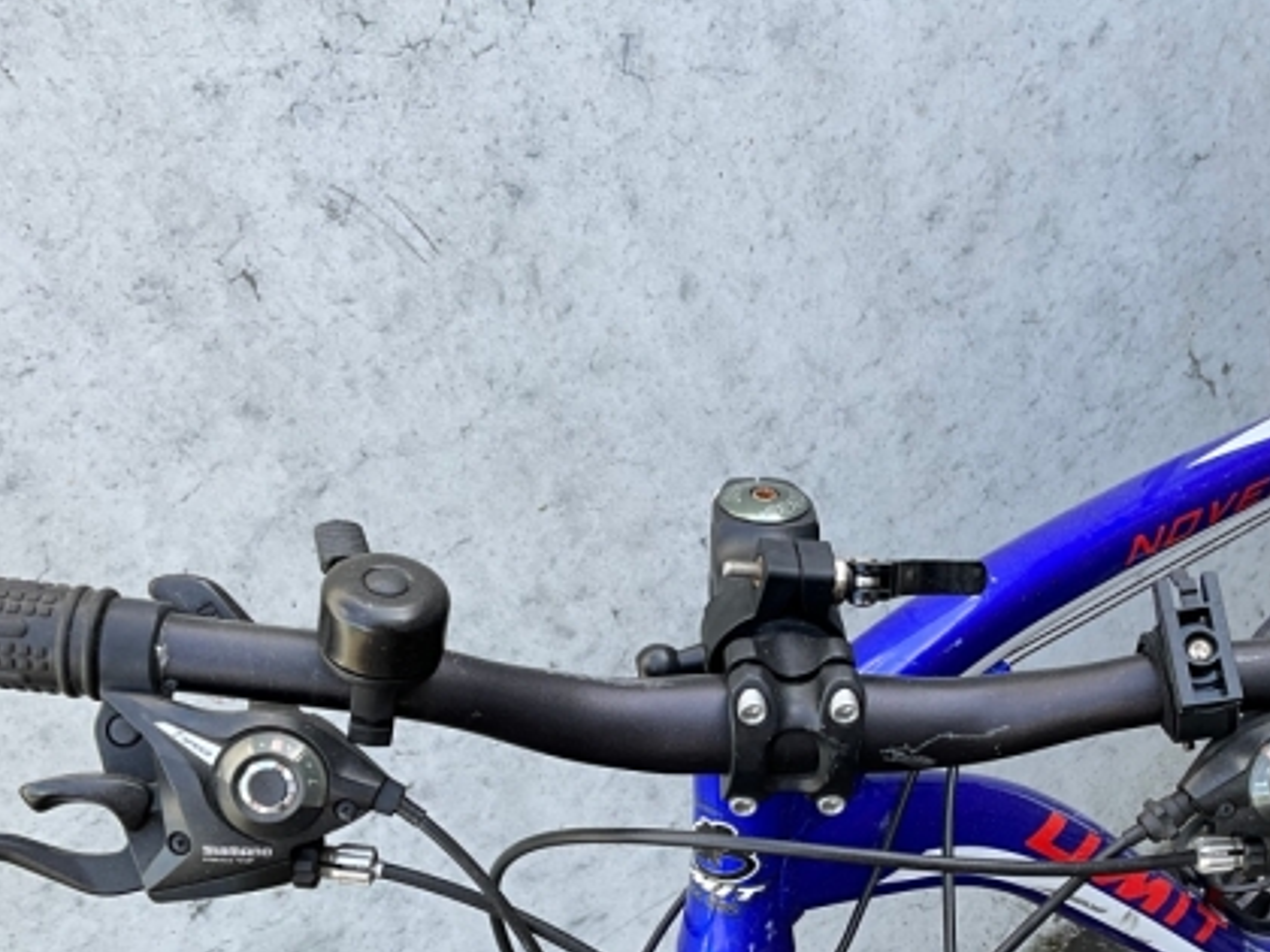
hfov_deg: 40.1
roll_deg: +21.7
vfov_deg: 30.2
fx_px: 1724
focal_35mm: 47
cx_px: 804
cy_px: 750
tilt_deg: -37.8
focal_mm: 3
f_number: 1.8
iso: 20
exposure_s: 1/122
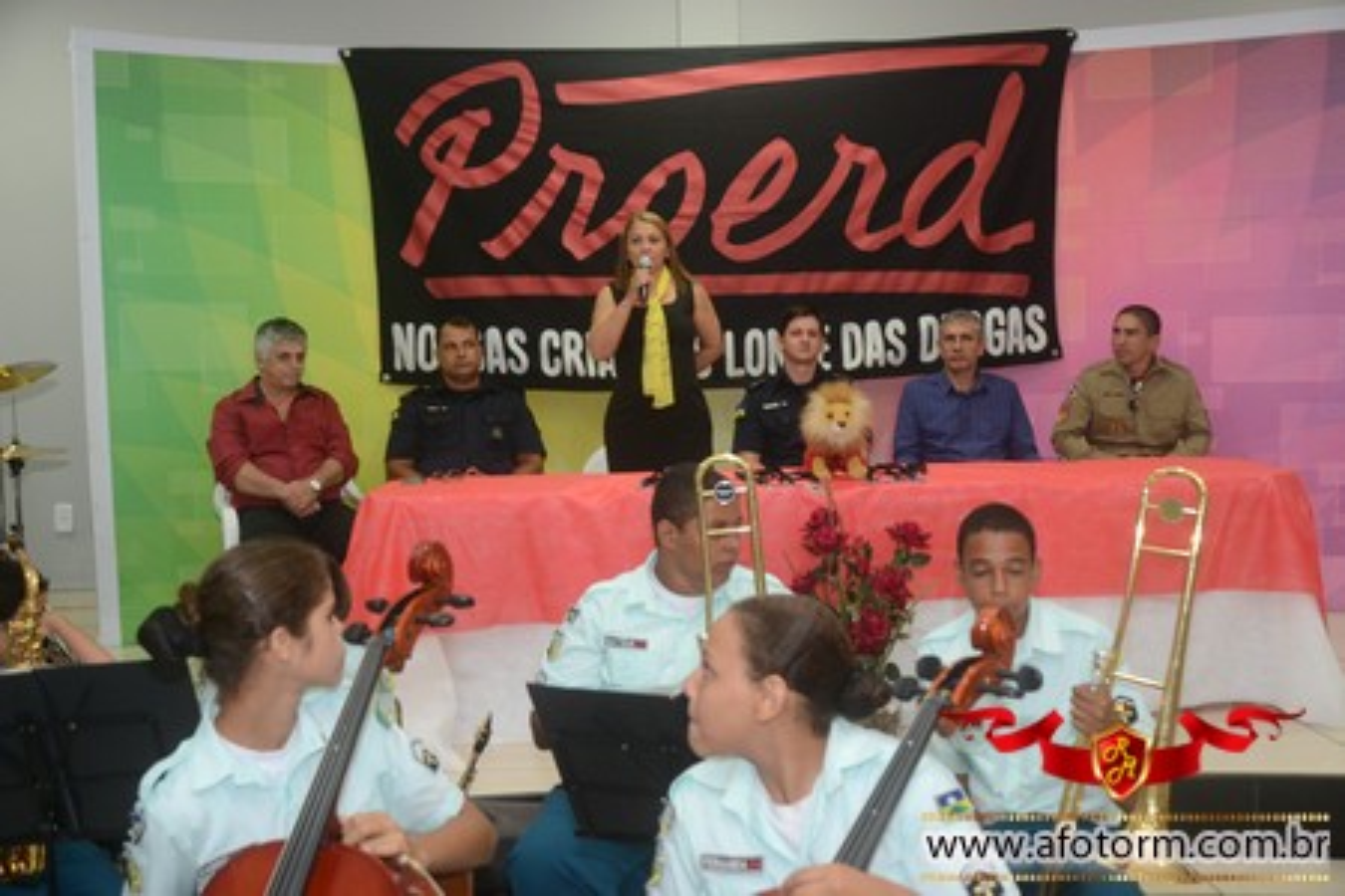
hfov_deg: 46.4
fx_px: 1569
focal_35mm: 42
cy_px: 448
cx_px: 672
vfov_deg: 31.9
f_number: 4
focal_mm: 28
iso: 1600
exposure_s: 1/80
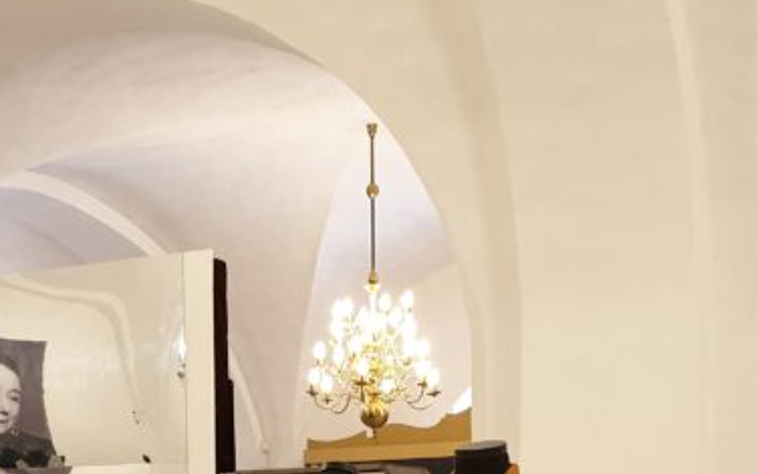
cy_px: 680
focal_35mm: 75
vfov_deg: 16.1
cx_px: 266
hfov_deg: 27.4
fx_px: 1549
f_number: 1.5
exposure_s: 1/50
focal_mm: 4.3
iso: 200
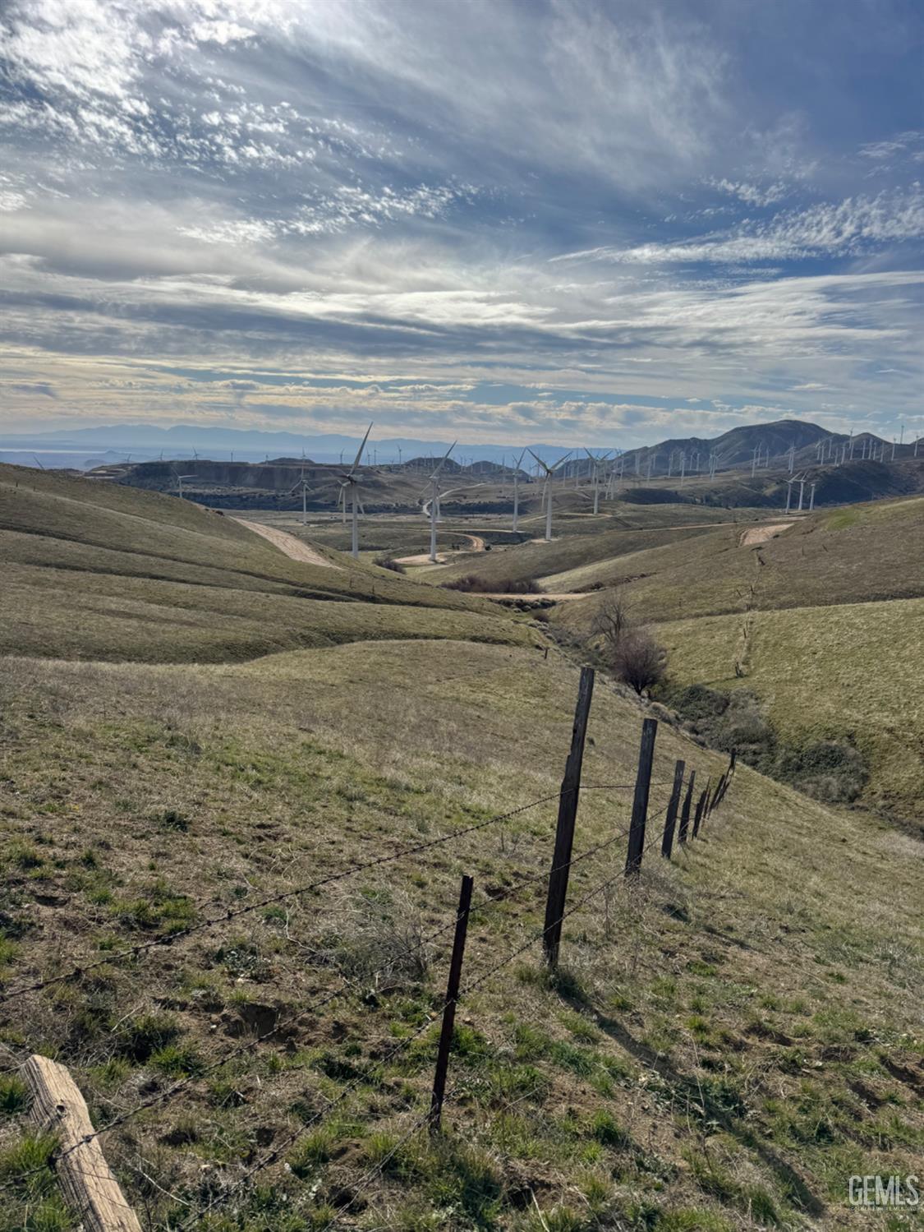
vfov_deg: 71.6
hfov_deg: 56.8
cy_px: 616
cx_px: 462
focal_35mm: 24
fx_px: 854
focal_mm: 6.76
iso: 80
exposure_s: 1/12346
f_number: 1.78
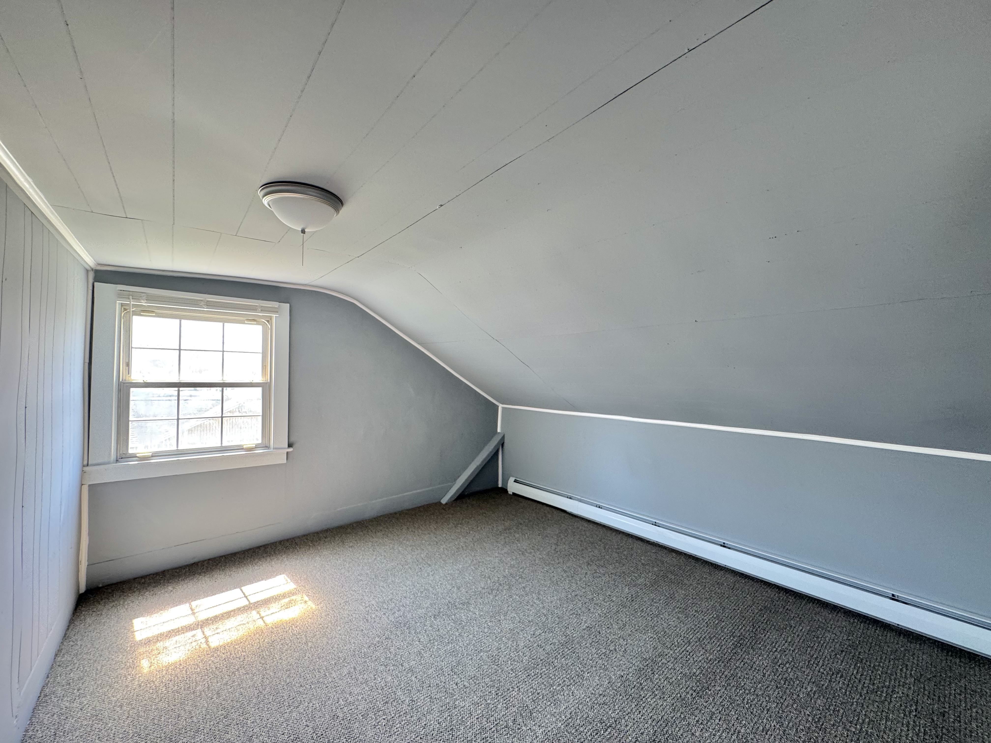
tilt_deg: -0.5
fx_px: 401
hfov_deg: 102.1
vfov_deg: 85.7
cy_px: 372
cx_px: 496
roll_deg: -0.6
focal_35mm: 14
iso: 160
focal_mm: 2.22
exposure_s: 1/60
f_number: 2.2
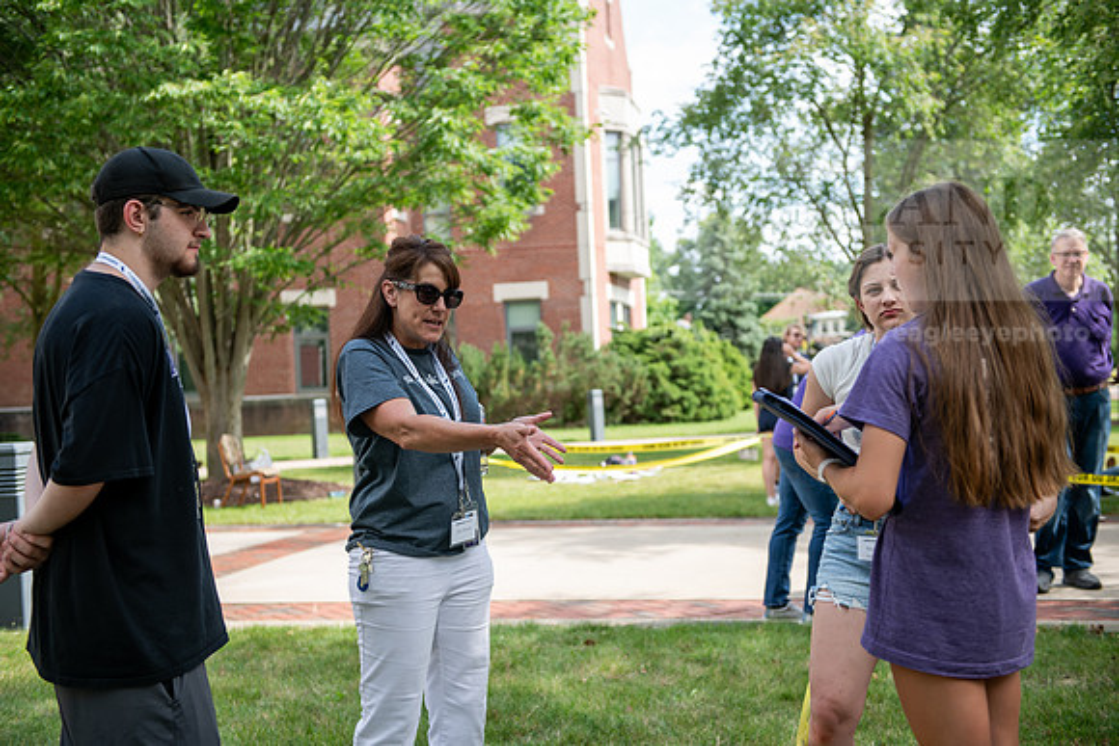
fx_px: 1492
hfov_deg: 41.1
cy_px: 373
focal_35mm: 48
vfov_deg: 28.1
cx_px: 560
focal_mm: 48
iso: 125
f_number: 3.2
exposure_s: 1/400
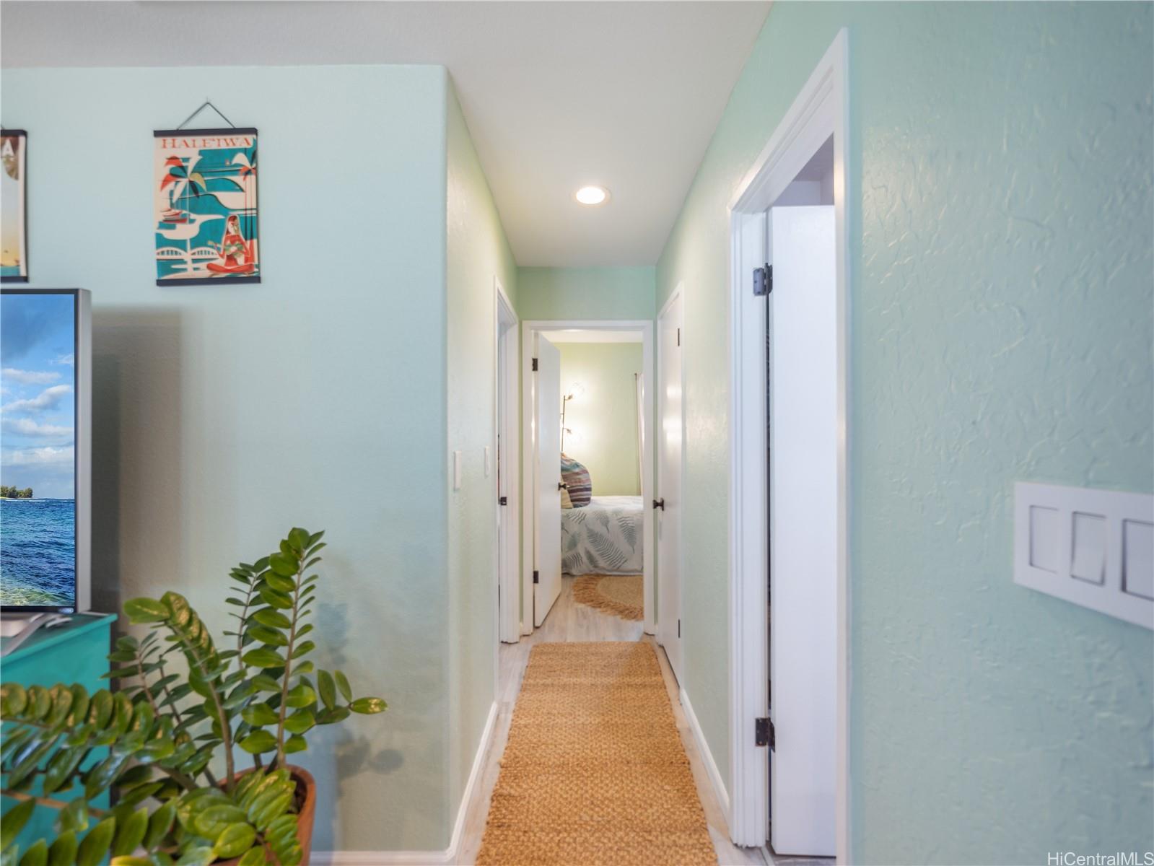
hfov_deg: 102.1
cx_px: 577
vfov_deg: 85.7
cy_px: 433
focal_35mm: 14
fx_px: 467
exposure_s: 1/60
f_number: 4
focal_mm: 7
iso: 200
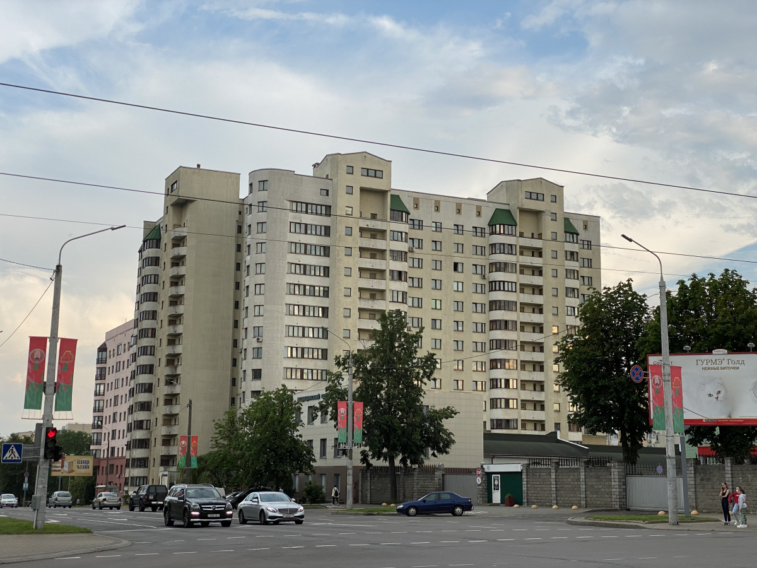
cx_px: 378
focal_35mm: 52
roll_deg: -0.8
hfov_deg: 36.8
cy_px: 284
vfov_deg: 28.0
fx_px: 1137
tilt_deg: +11.6
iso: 20
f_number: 2
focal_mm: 6
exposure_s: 1/716
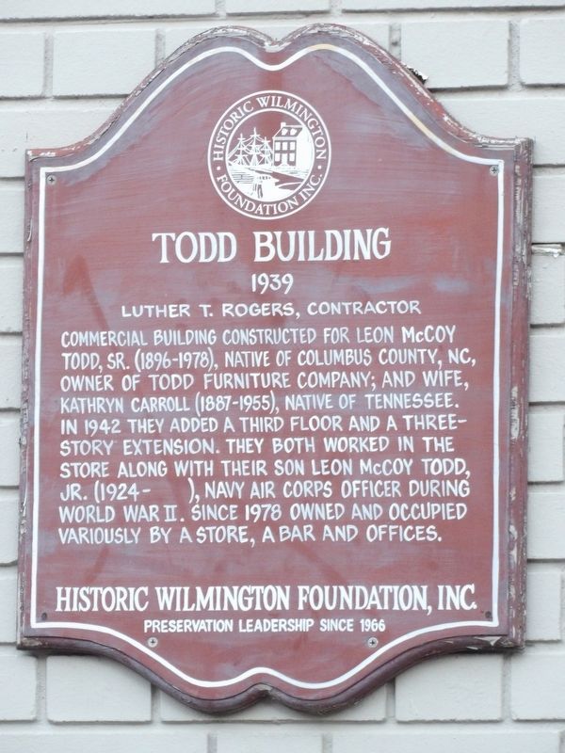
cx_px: 282
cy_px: 376
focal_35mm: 363
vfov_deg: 5.5
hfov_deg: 4.1
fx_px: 7900
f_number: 4.2
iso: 744
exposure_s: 1/50
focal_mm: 65.2
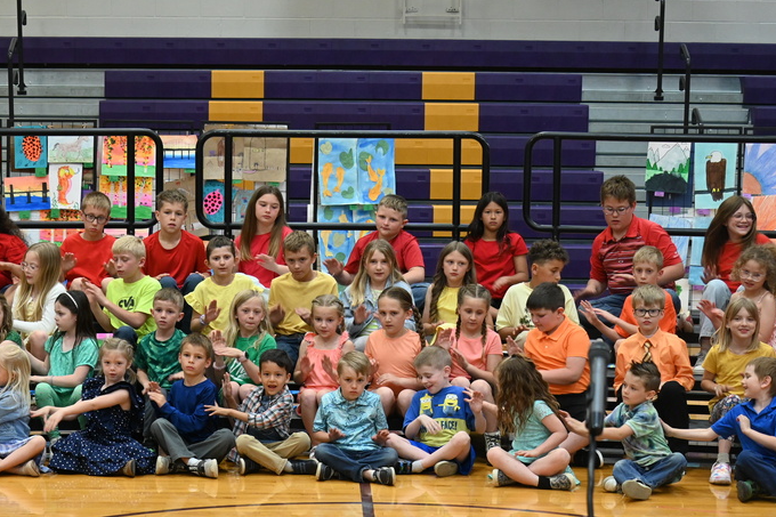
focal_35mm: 113
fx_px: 2435
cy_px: 386
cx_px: 252
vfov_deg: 12.1
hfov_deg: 18.1
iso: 1600
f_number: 4.5
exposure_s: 1/125
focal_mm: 50
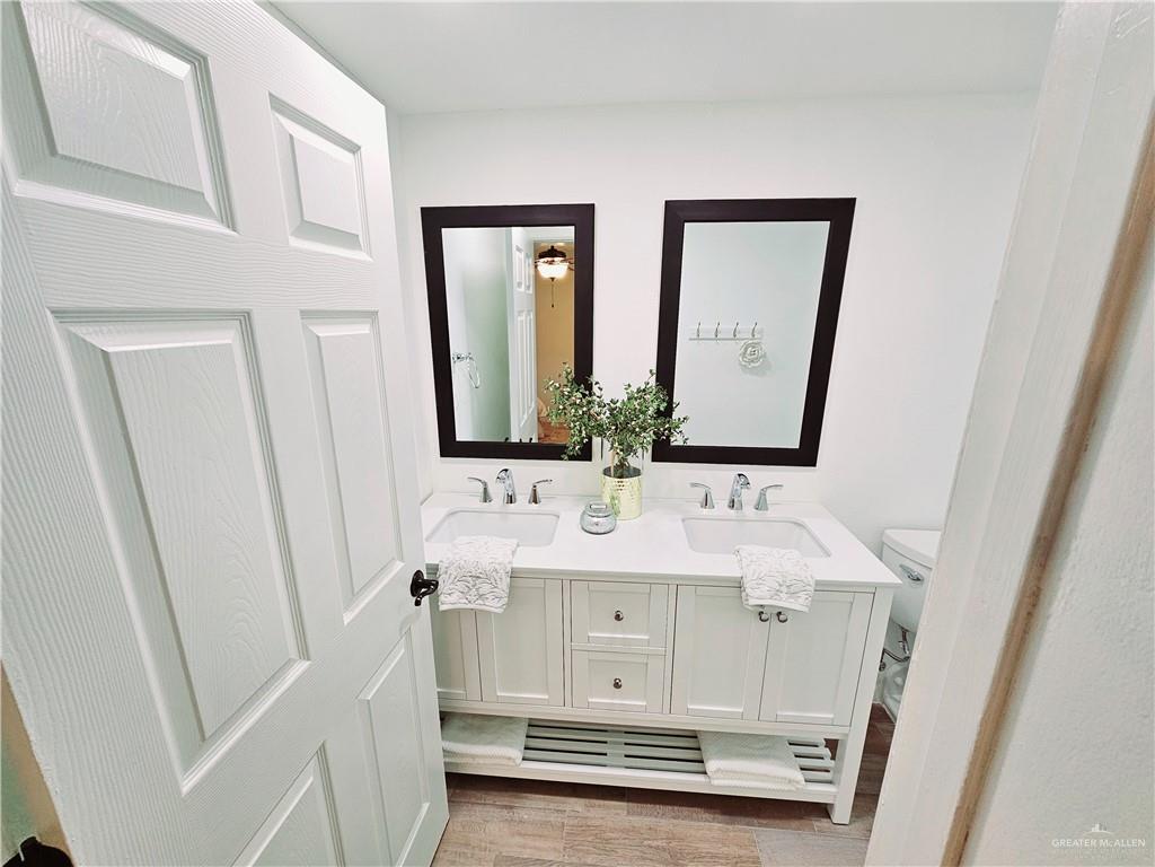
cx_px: 578
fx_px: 434
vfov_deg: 89.9
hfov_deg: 106.2
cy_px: 434
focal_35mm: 13
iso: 80
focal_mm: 2.2
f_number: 2.2
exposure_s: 1/60.2
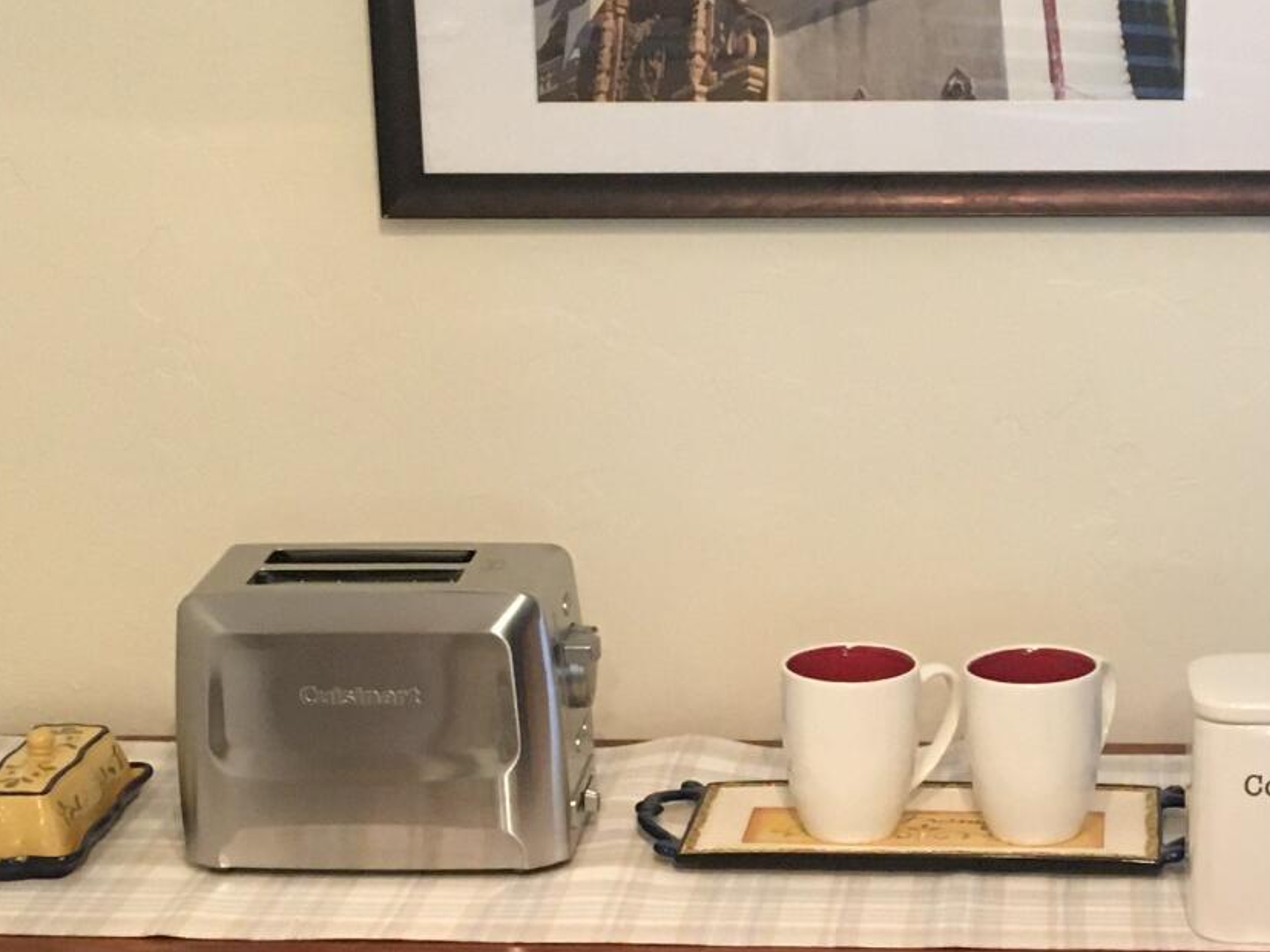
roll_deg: +1.6
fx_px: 2568
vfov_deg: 21.0
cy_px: 401
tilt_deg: -18.9
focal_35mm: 70
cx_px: 845
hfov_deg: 27.6
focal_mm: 4.15
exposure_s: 1/30
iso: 160
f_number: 2.2
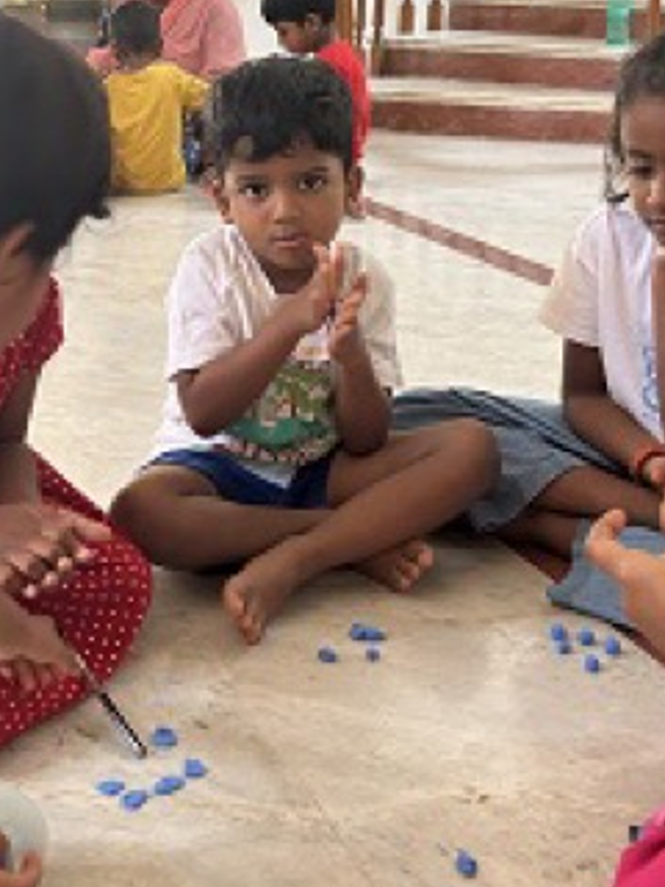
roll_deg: -0.5
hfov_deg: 27.8
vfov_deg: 36.4
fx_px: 1332
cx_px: 219
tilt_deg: -14.4
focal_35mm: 52
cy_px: 286
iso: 125
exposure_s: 1/50
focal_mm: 5.7
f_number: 1.5
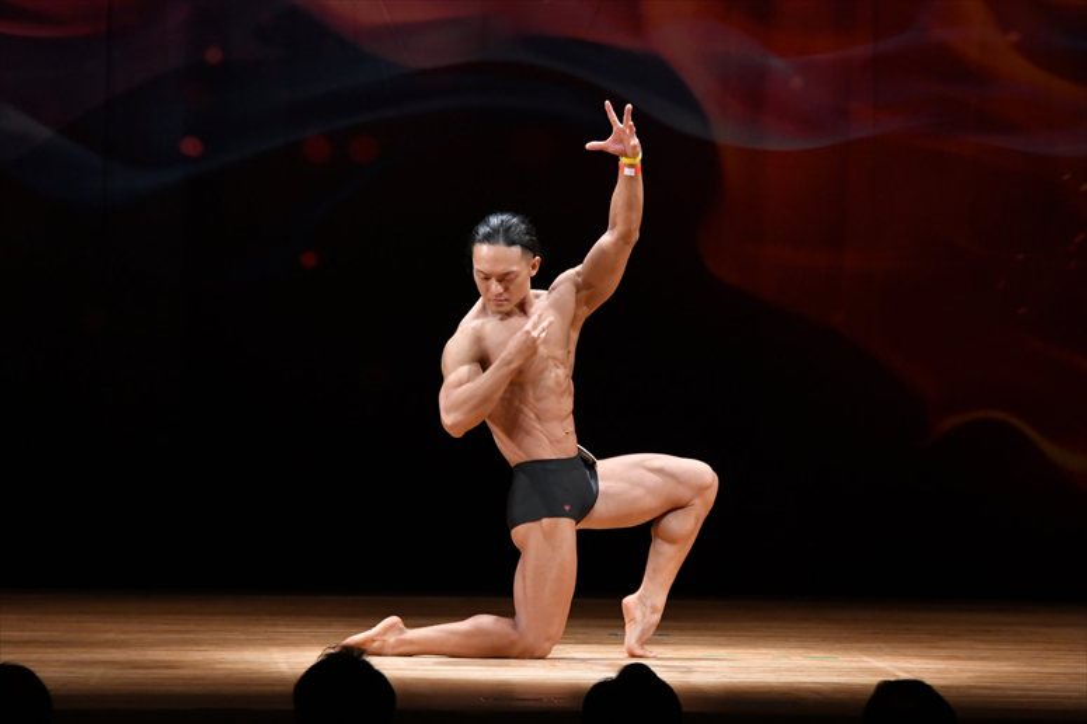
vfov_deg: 5.7
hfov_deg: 8.6
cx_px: 544
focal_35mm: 240
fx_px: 7243
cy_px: 362
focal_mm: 160
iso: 3200
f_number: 5.6
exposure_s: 1/400
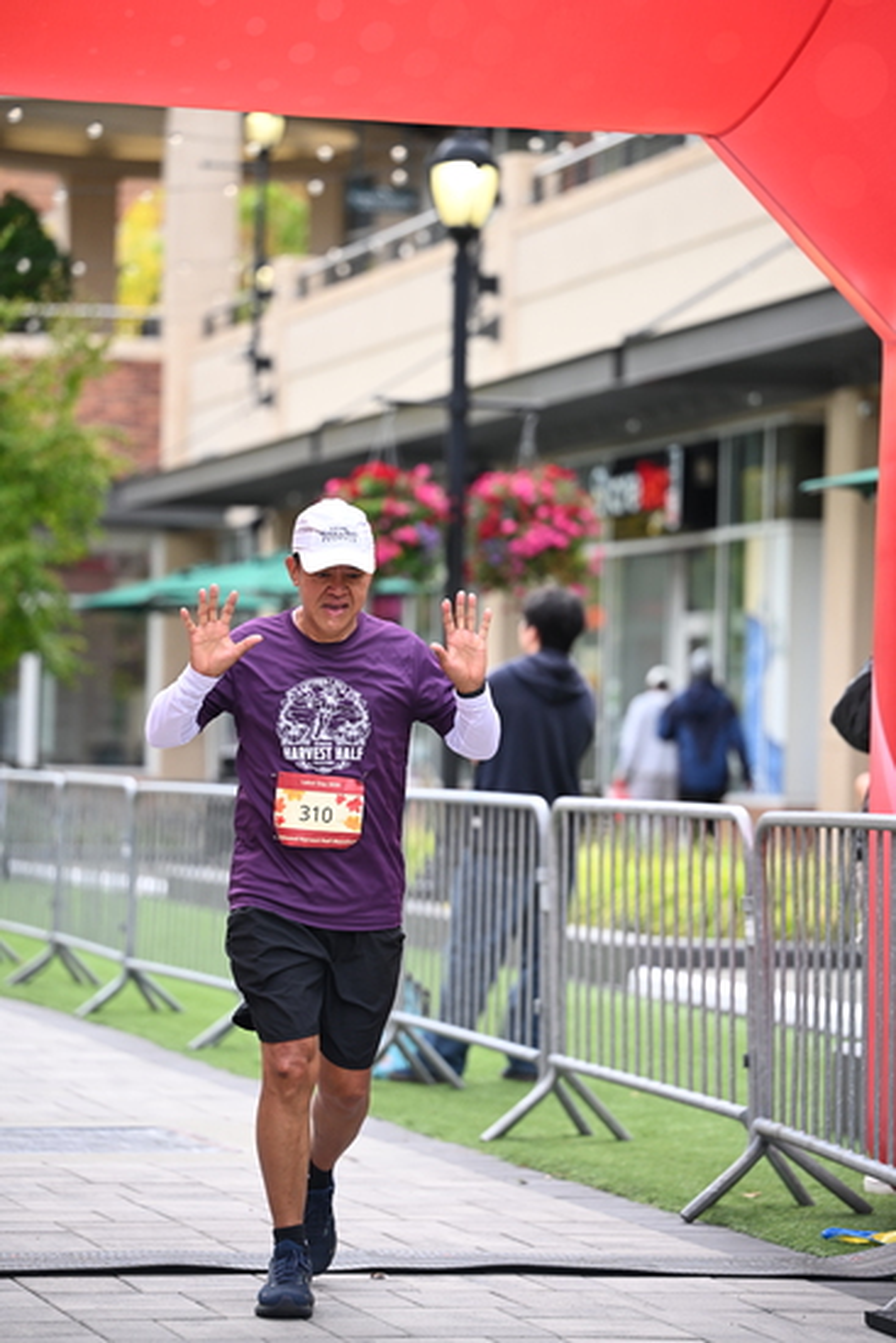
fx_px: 4290
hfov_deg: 11.9
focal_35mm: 115
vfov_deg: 17.8
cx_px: 448
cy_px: 672
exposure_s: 1/1600
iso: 640
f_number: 2.8
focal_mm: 115
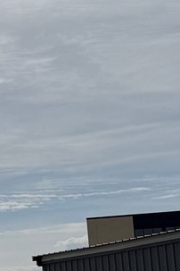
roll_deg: -0.3
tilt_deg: +10.4
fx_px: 990
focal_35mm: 132
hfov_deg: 8.5
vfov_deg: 15.5
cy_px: 161
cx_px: -372
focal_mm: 6.76
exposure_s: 1/22727
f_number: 1.78
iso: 64
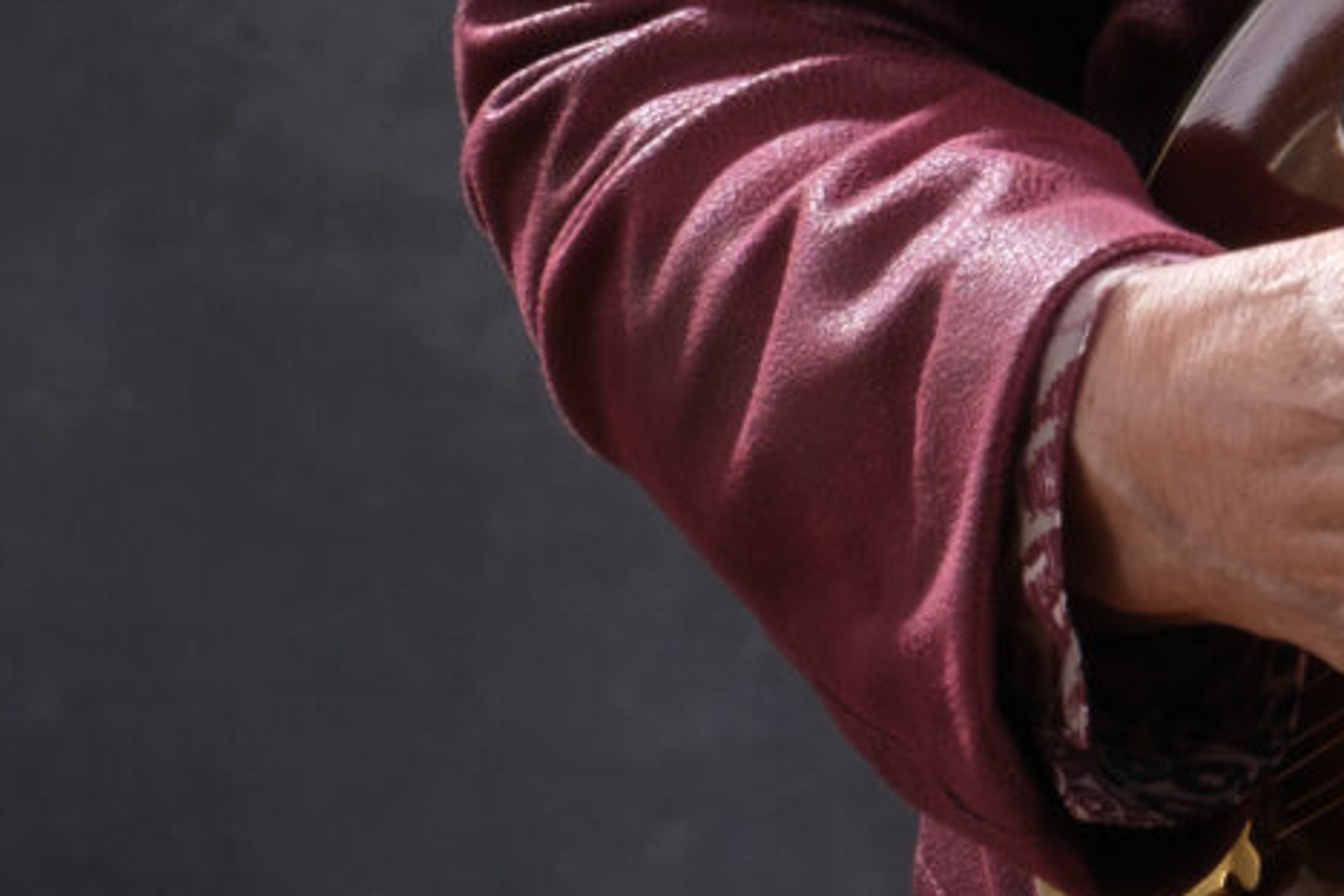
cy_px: -958
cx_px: 2544
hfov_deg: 5.8
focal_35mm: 350
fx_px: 13066
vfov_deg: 3.9
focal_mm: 42.7
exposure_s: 1/160
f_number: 5
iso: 200
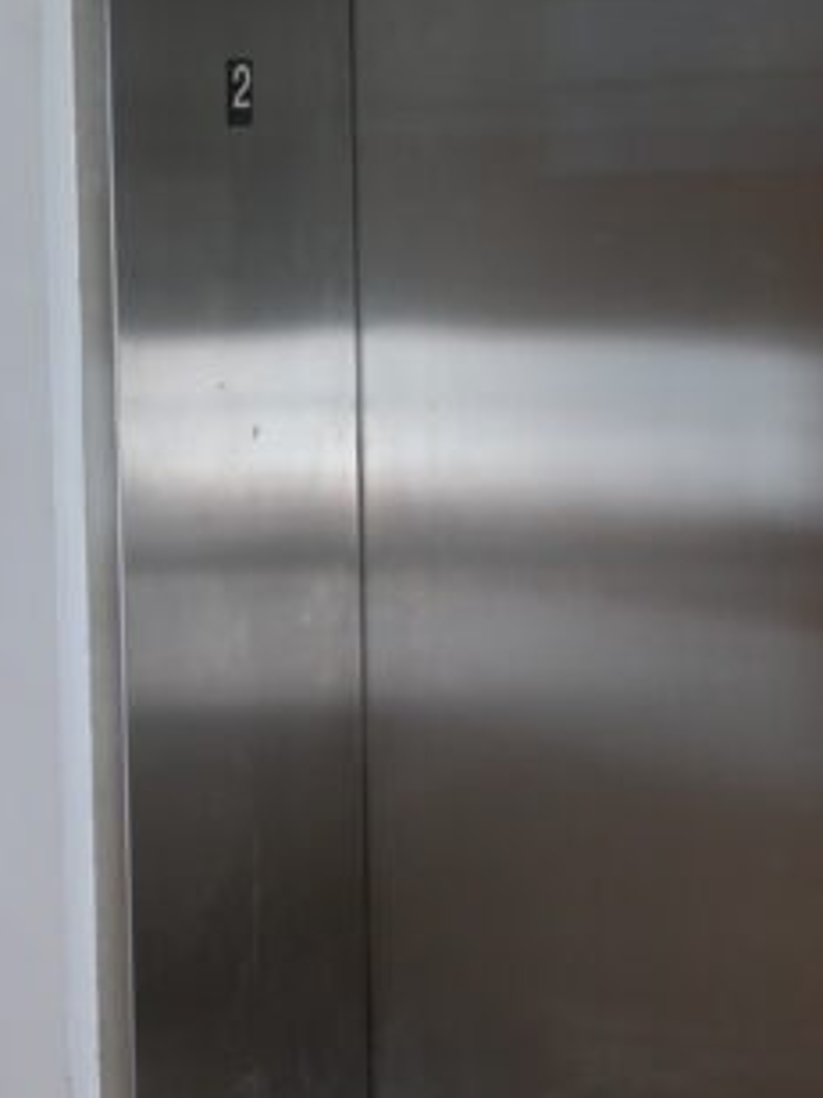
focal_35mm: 72
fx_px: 2282
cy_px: 250
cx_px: -89
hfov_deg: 19.5
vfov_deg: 26.6
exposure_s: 1/40
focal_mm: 20
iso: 400
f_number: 3.5
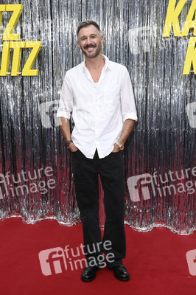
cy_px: 148
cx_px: 98
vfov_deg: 41.1
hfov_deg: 28.0
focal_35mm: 48
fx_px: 393
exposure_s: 1/250
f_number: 5.6
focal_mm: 48
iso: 500
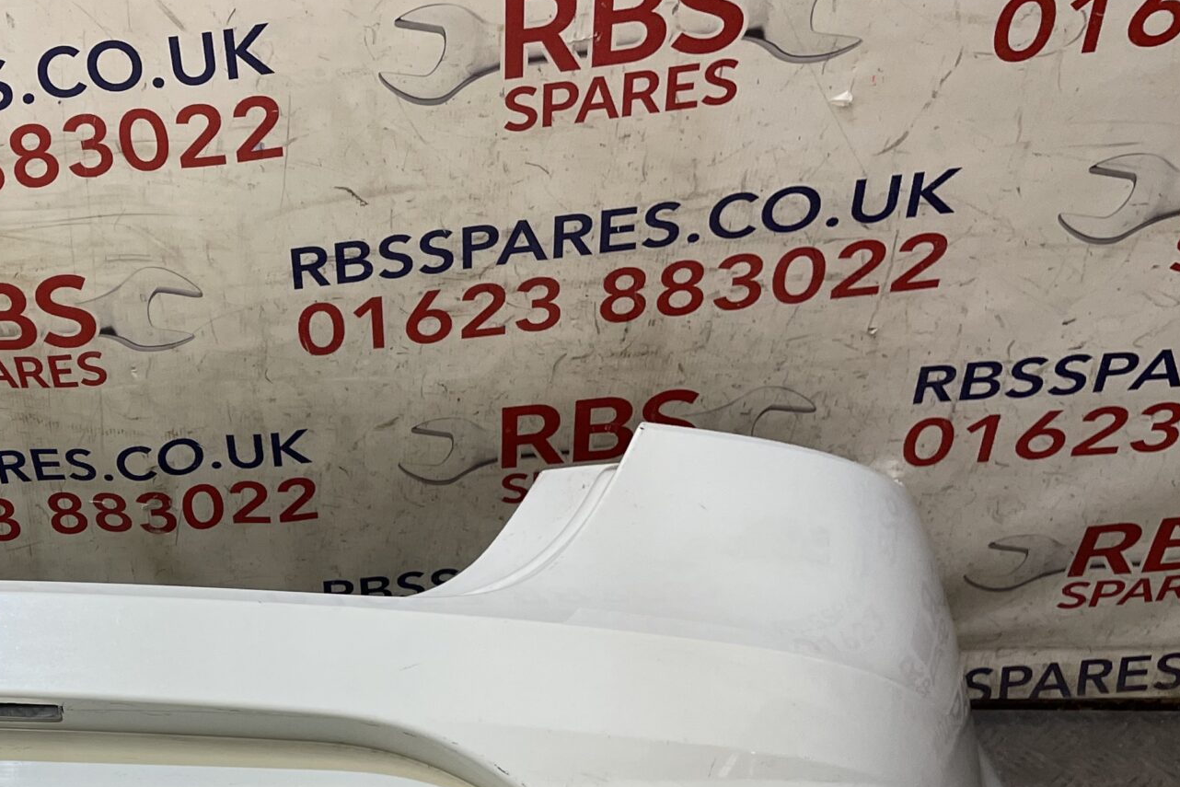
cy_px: 738
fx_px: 1770
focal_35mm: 54
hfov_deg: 34.0
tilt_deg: -50.3
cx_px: 37
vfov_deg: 24.2
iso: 80
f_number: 1.6
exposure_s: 1/100
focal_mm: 4.2
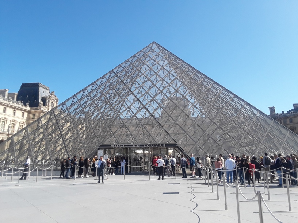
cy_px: 112
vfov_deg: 49.7
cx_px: 149
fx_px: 241
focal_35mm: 28
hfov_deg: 63.4
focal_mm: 2.9
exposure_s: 1/1138
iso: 40
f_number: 1.9
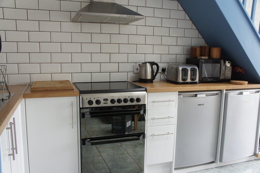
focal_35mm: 30
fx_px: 216
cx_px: 130
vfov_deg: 43.5
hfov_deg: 62.0
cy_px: 86
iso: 1000
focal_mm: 20
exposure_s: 1/200
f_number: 4.5
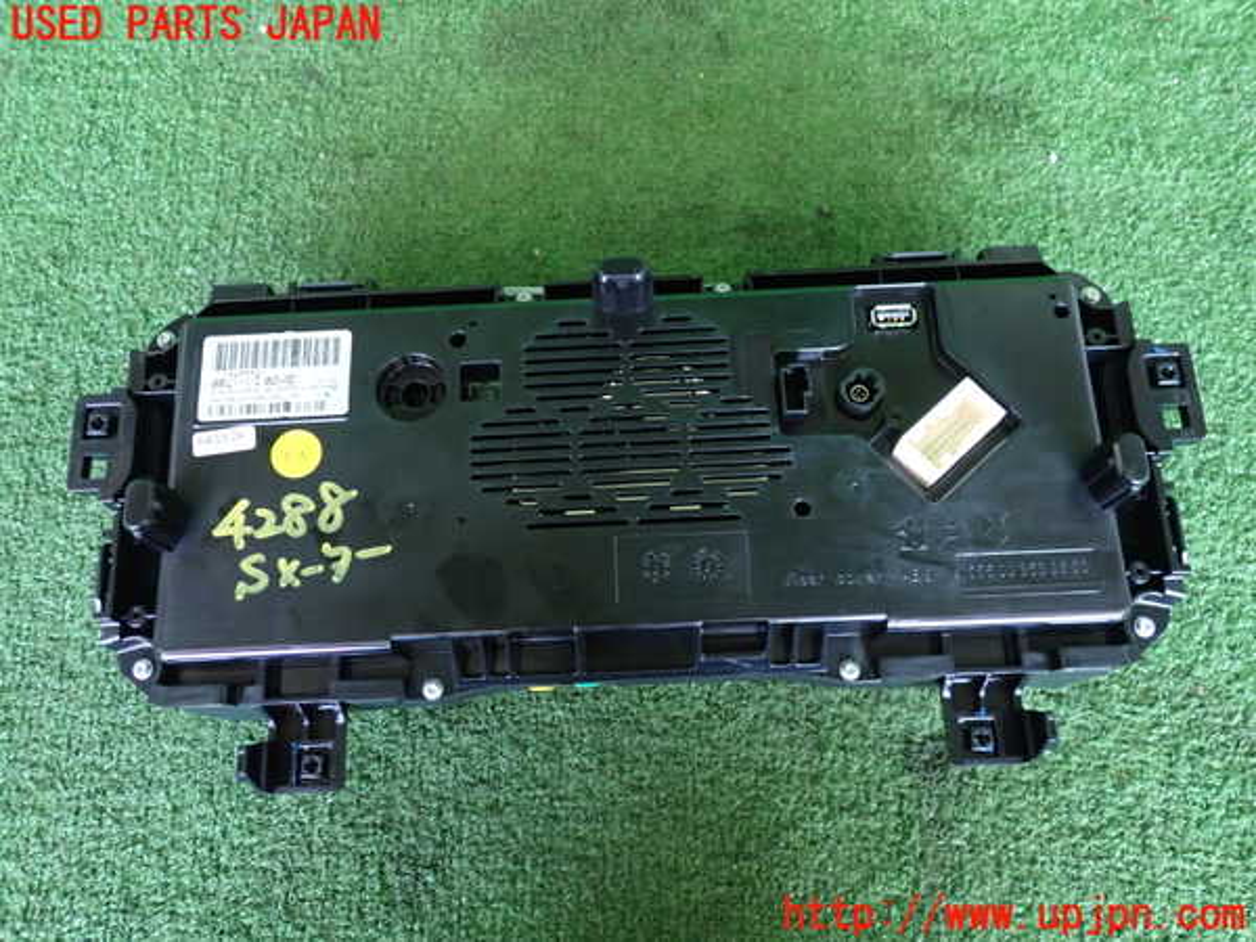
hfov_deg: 60.0
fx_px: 1089
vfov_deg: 46.8
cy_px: 471
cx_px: 628
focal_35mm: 30
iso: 640
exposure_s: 1/30
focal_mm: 5.4
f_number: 2.3
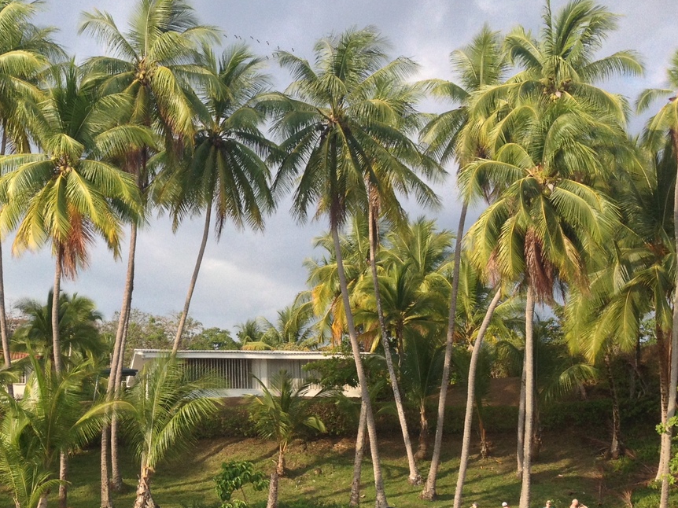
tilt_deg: +4.1
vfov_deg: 22.4
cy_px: 360
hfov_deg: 28.8
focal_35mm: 65
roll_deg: +0.0
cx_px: 88
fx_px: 1273
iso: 50
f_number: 2.4
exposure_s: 1/920
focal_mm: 4.28
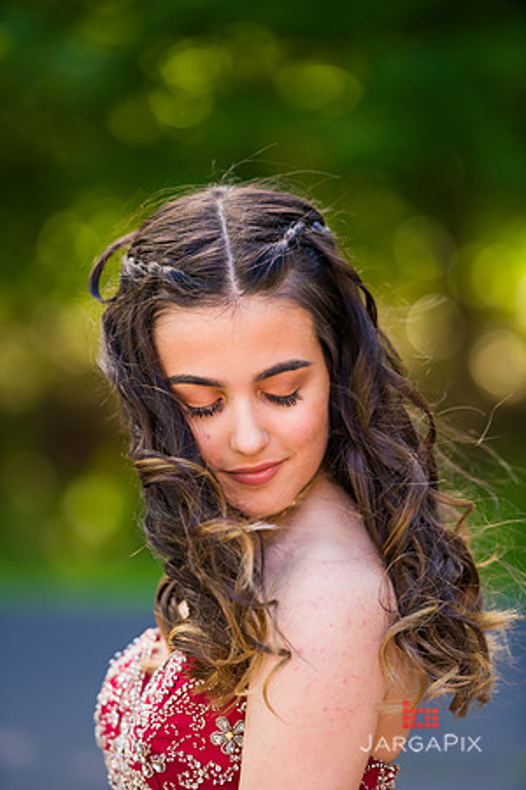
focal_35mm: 180
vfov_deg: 11.4
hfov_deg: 7.6
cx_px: 263
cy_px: 395
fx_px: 3945
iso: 200
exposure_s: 1/200
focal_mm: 180
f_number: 3.2
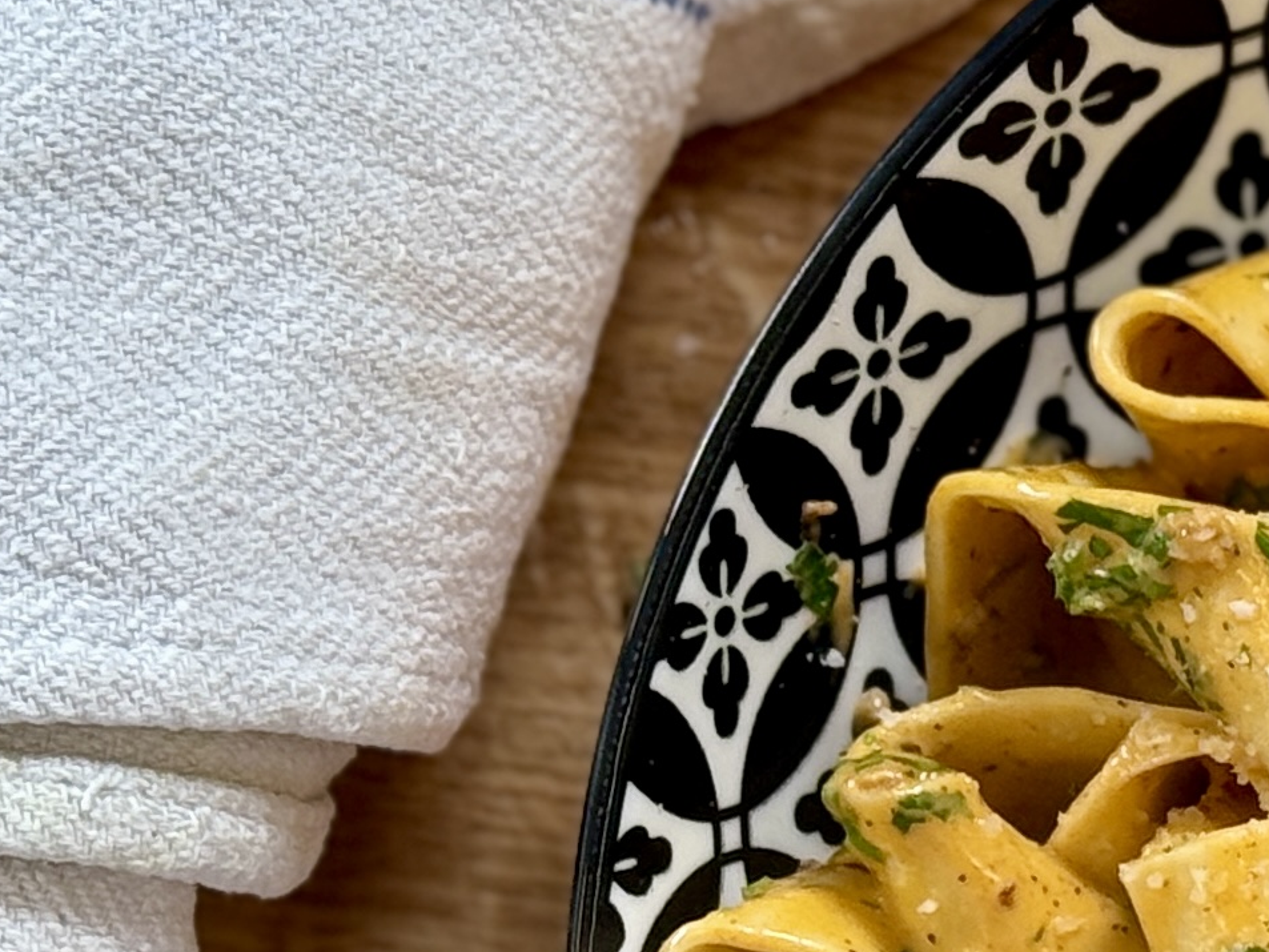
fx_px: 5610
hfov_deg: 12.2
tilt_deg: -84.8
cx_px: 1982
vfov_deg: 9.6
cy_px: 1081
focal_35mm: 153
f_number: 1.78
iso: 80
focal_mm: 6.76
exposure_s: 1/100
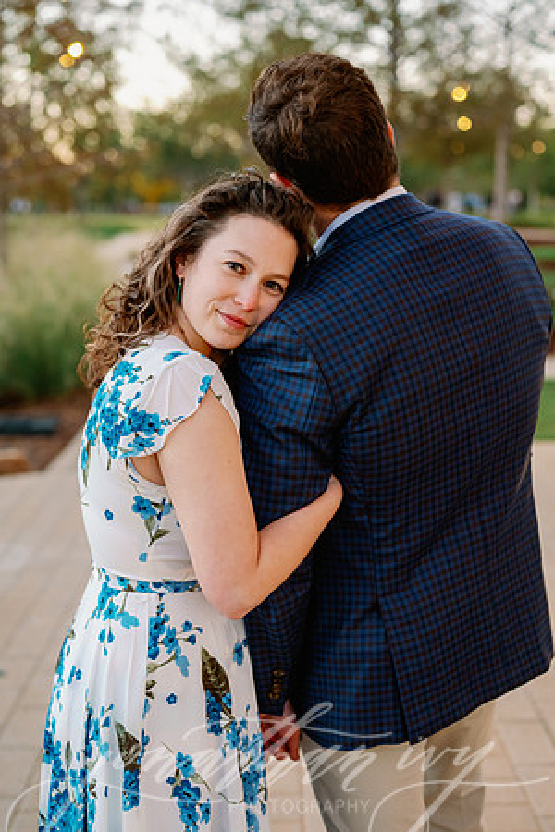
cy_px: 416
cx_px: 278
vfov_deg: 39.6
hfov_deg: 27.0
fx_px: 1156
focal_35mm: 50
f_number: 2.8
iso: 1250
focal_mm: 50
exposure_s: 1/250
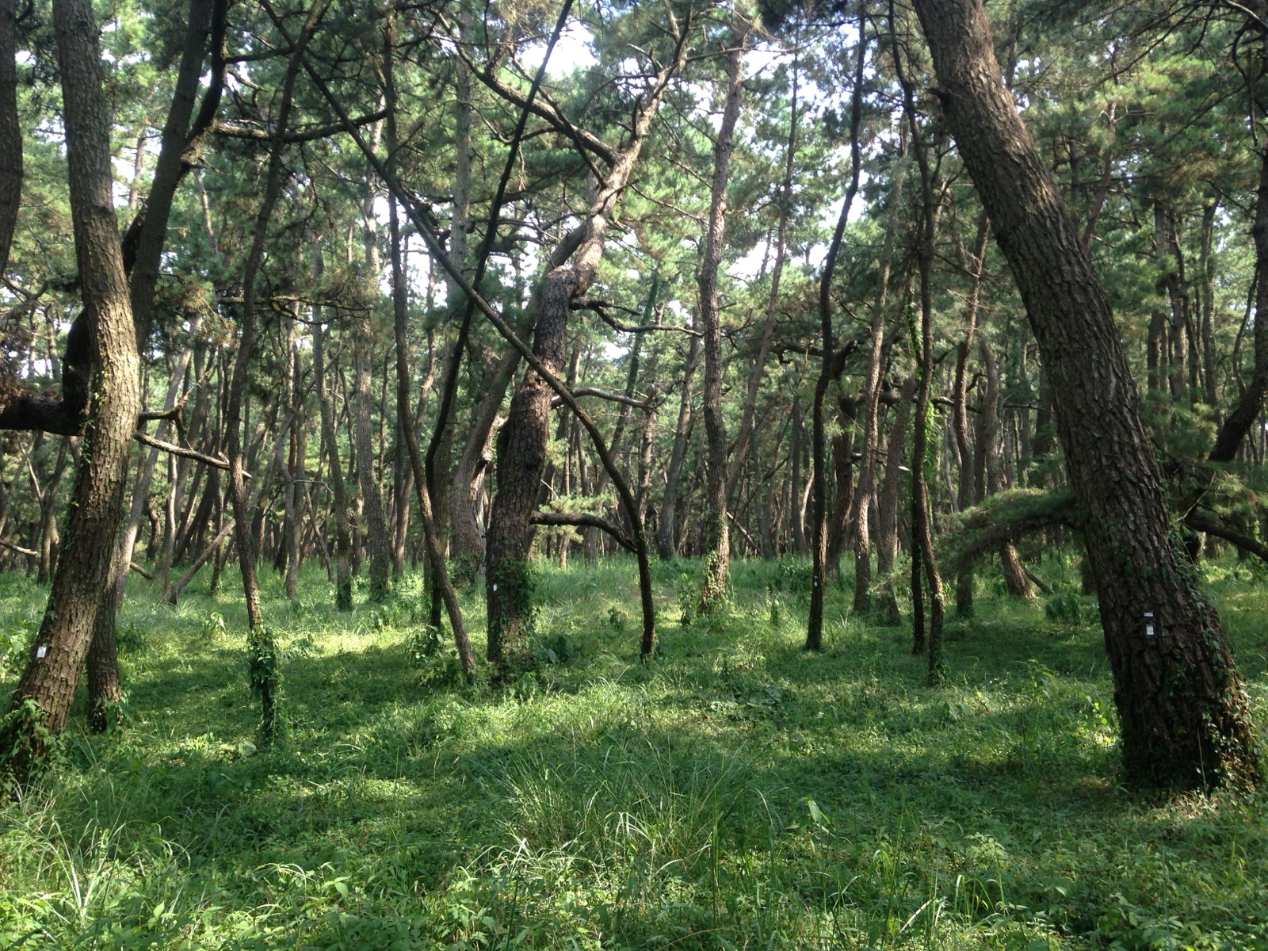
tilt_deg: +6.0
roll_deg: +0.4
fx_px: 1209
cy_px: 476
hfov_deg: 55.4
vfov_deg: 42.9
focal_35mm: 33
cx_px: 634
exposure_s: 1/142
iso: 50
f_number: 2.4
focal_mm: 4.12
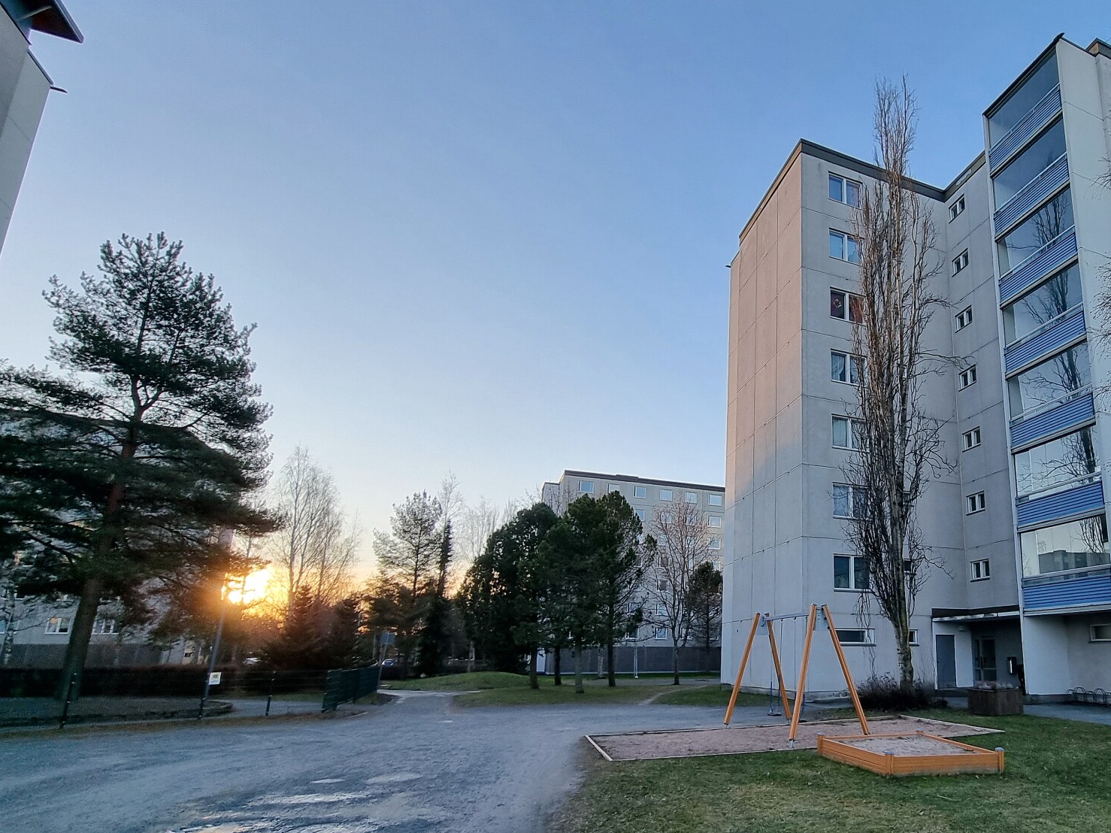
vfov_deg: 68.0
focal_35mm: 19
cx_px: 809
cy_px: 502
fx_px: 610
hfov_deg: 79.4
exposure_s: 1/317
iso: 50
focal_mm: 2.2
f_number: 2.2
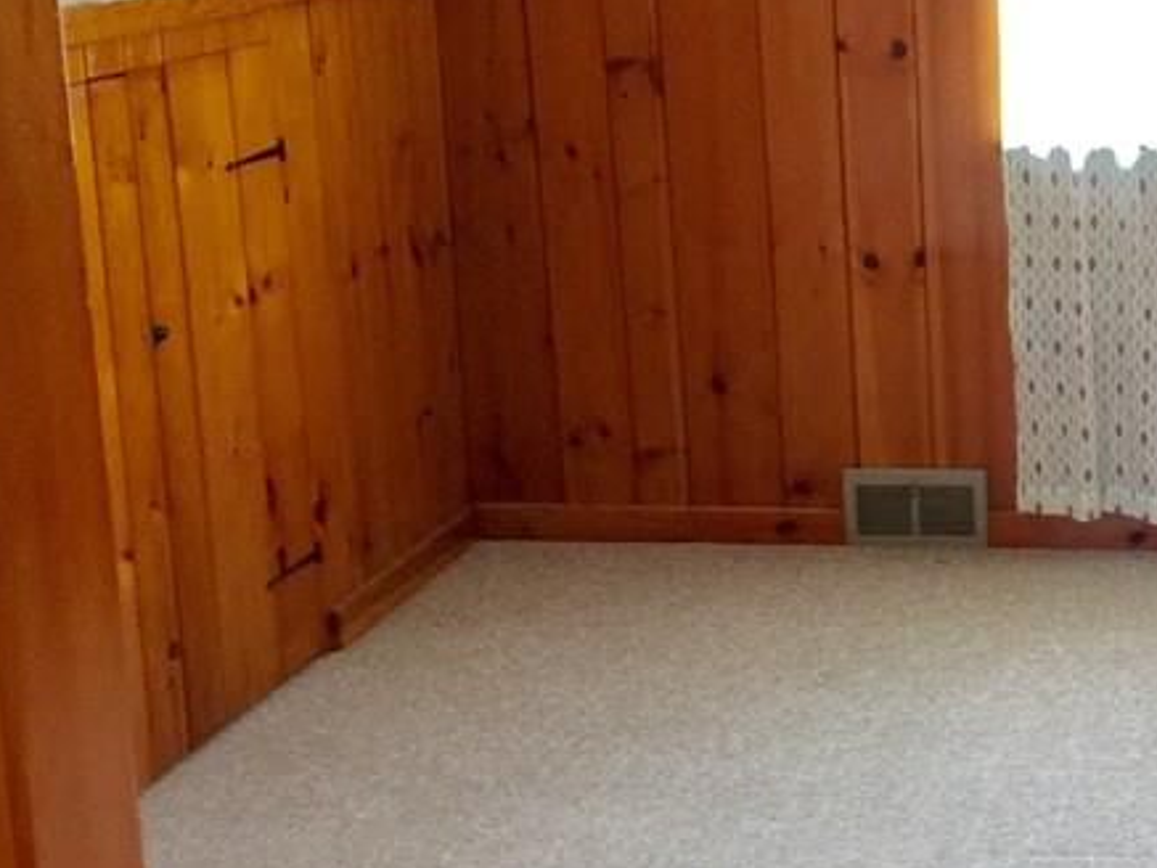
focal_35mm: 68
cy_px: 267
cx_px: 1242
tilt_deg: -10.8
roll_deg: +0.9
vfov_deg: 21.5
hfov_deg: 26.5
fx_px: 2273
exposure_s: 1/4
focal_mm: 4.15
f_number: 2.2
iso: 125
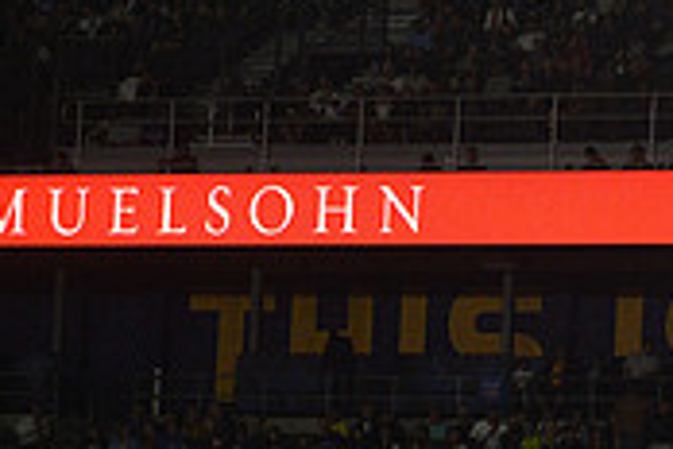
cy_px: 176
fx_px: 7776
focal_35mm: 416
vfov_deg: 3.3
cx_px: 870
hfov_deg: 4.9
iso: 1600
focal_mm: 125
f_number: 2.8
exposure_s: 1/3200
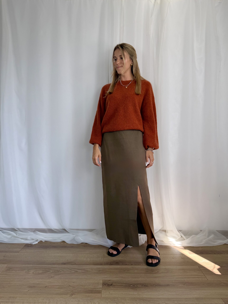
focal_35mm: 24
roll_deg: -0.9
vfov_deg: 71.6
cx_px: 114
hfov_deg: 56.8
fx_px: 211
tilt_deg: -1.2
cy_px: 152
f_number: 1.78
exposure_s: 1/159
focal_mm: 6.76
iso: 64
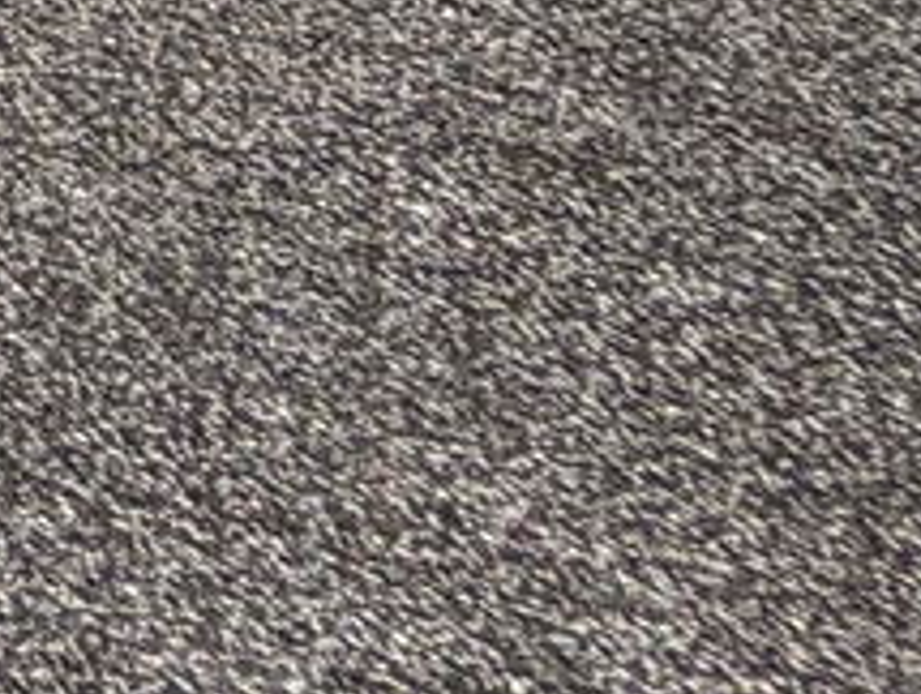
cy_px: -1645
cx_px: -2390
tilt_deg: +3.2
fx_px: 2772
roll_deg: +0.7
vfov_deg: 9.5
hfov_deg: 9.3
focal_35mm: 104
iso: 20
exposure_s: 1/1795
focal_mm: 2.22
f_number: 2.2
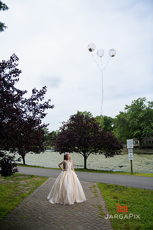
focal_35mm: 27
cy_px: 115
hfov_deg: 47.9
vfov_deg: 67.4
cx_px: 76
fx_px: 172
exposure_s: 1/2000
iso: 100
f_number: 3.2
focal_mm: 27
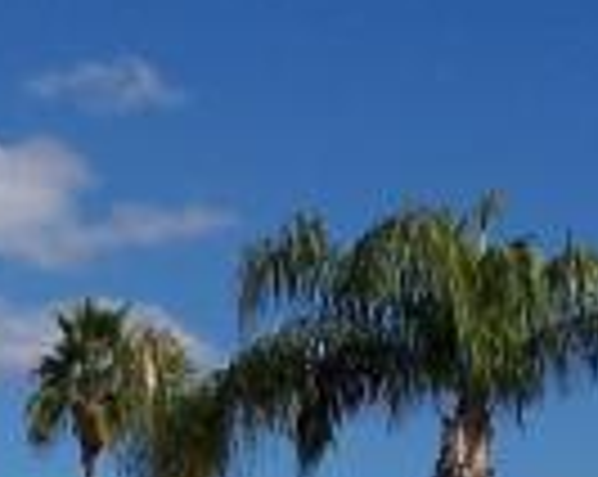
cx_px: 112
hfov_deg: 10.8
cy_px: 765
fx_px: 3163
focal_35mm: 179
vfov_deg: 8.4
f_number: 5.6
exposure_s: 1/750
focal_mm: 6.3
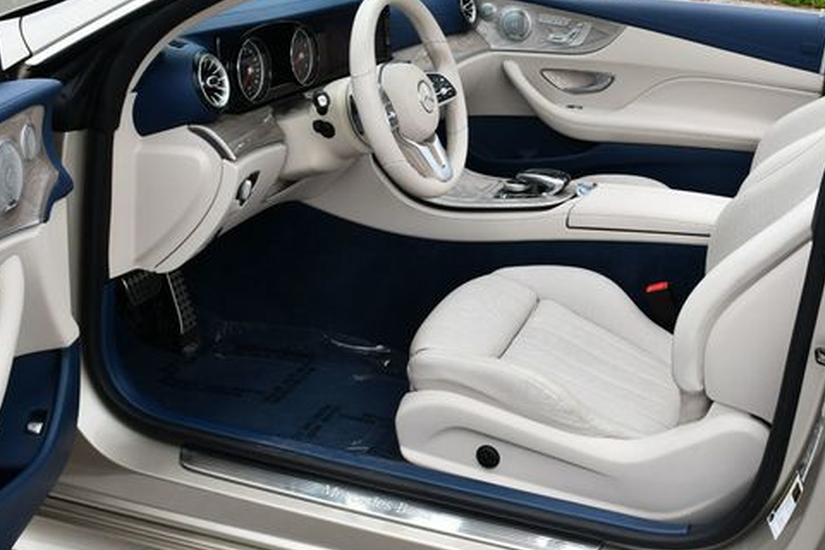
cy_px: 234
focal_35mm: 48
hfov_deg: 40.7
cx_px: 541
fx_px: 1100
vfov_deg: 28.0
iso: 160
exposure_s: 1/250
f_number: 8
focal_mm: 18
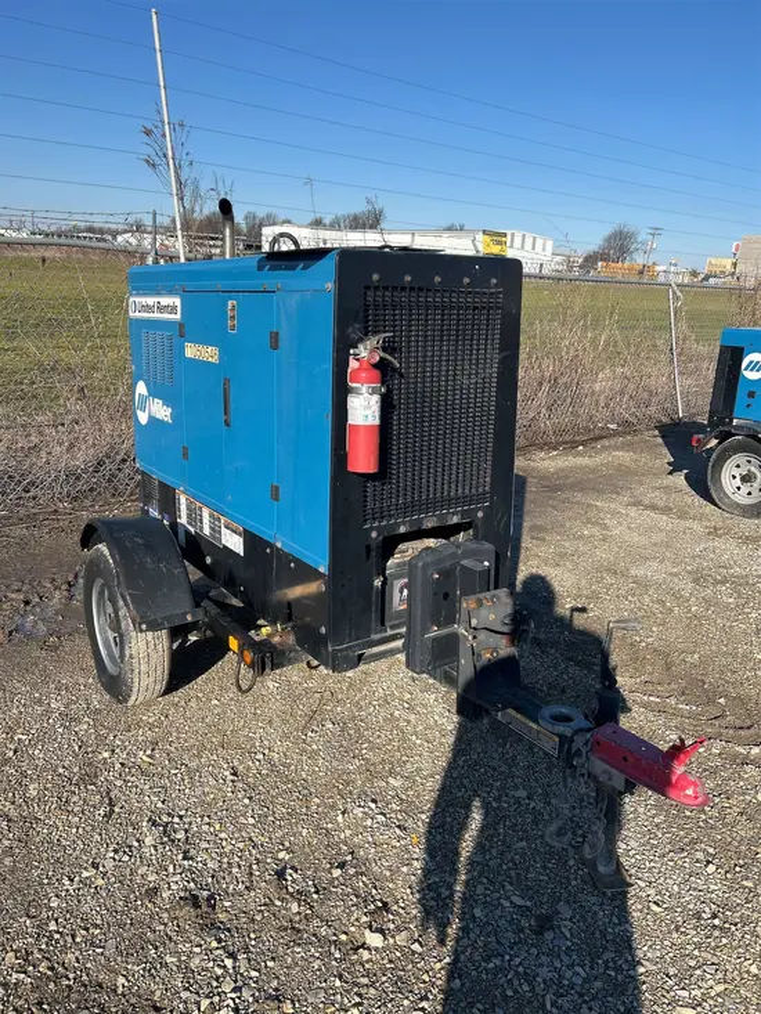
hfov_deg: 53.1
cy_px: 507
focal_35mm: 26
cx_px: 380
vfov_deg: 67.3
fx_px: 762
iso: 50
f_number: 1.5
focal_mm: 5.7
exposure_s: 1/3704
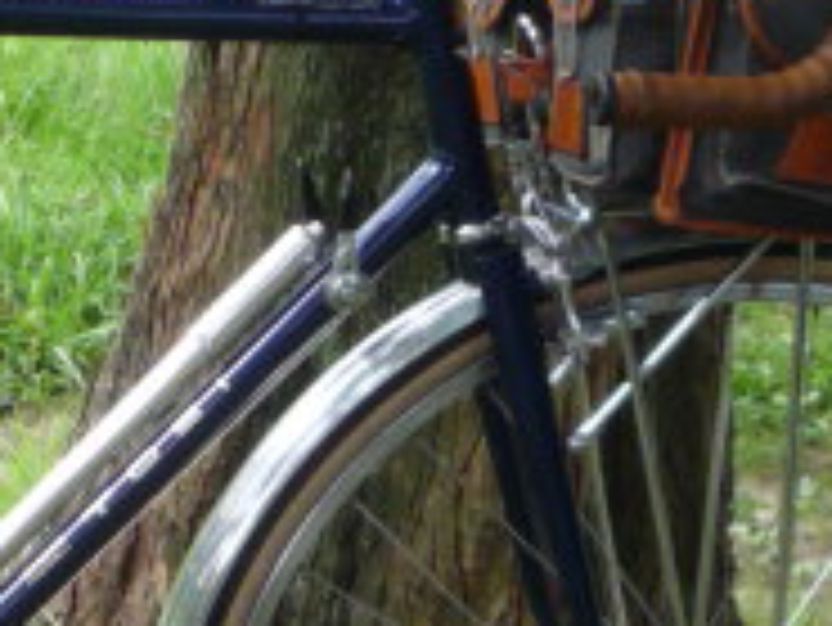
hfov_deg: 16.4
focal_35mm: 114
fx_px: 2742
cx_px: -220
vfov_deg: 12.9
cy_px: 509
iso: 100
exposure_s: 1/160
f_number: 2.8
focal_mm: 4.4
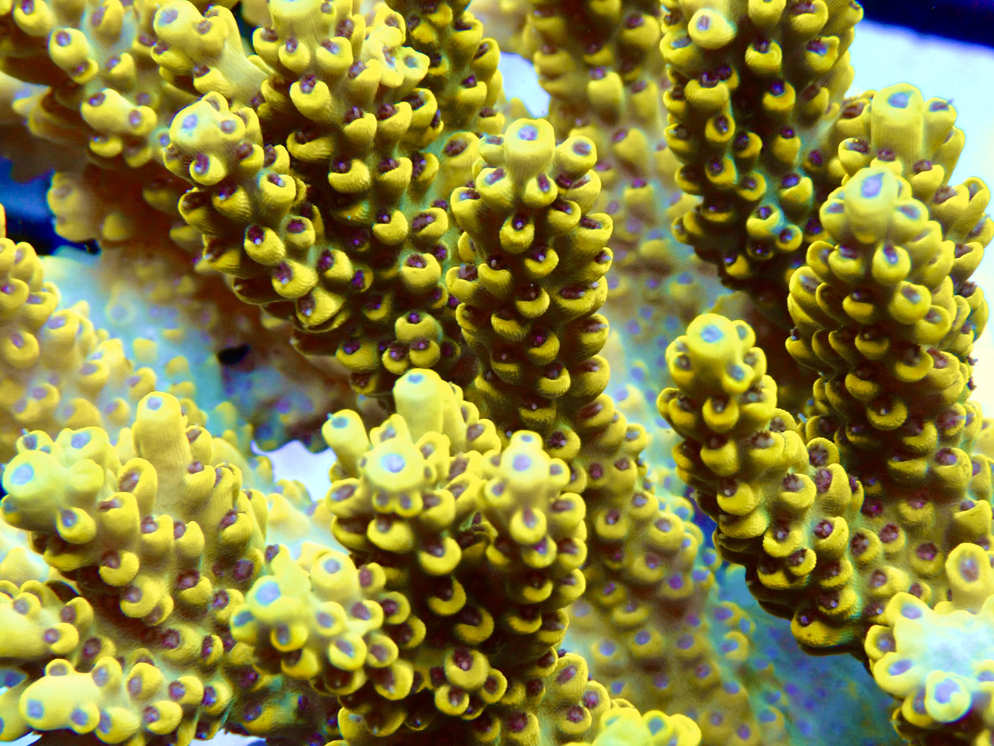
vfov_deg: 16.8
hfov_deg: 22.3
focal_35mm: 88
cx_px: 497
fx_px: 2527
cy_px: 373
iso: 500
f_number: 6.3
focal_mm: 15.66
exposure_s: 1/160
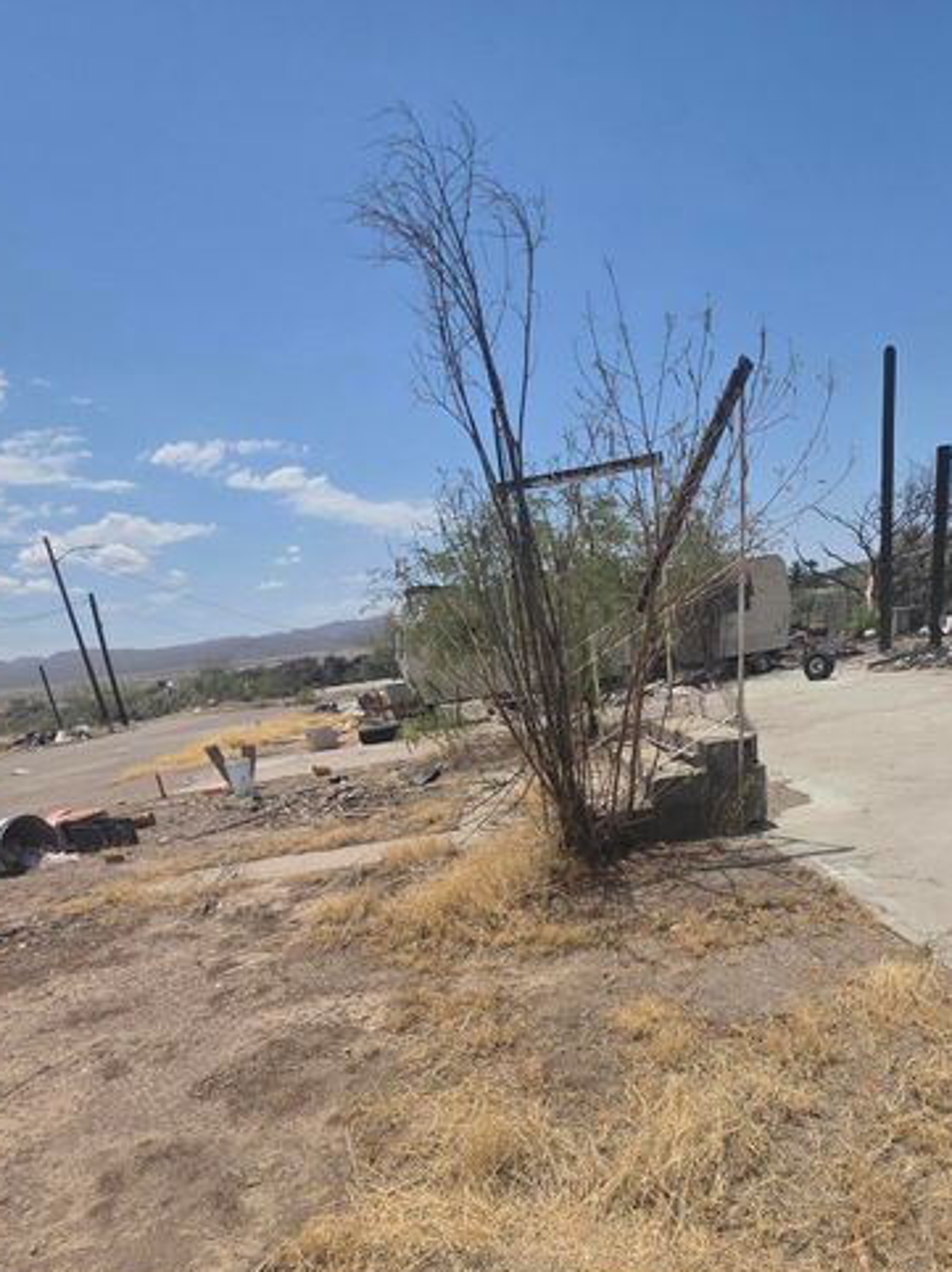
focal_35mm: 18
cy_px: 875
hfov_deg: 70.6
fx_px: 661
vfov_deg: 83.9
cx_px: 583
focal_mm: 2.2
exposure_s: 1/3390
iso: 40
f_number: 1.9
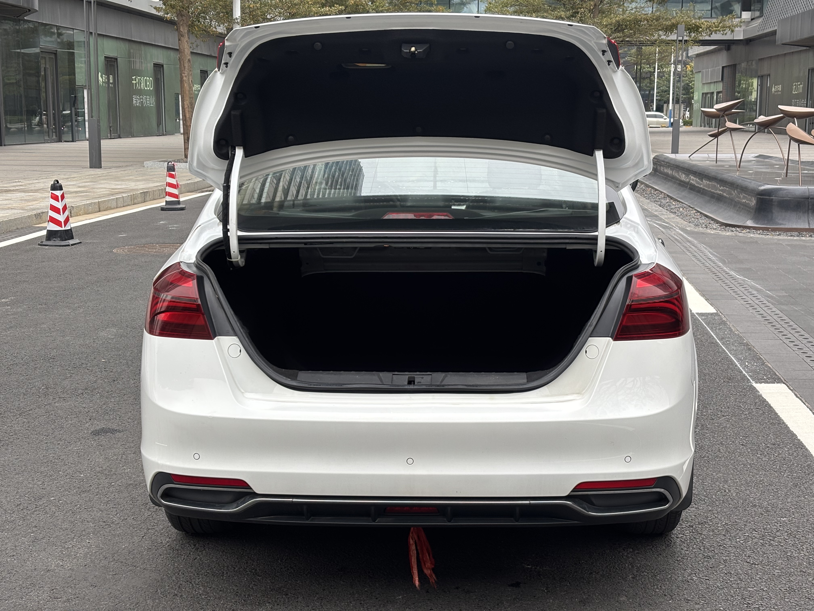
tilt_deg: -9.2
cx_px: 407
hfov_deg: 36.8
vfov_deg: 28.0
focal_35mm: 52
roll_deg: -0.1
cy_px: 306
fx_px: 1223
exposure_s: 1/536
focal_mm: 5.96
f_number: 1.6
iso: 32
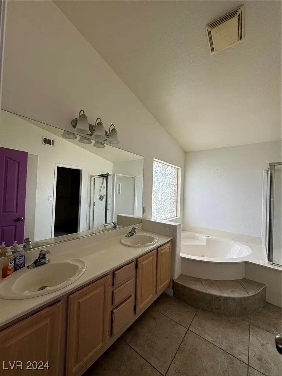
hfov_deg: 85.7
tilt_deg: +1.0
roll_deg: -3.4
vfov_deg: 102.1
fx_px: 152
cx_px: 141
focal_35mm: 14
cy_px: 188
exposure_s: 1/129
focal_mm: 2.22
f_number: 2.2
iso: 40
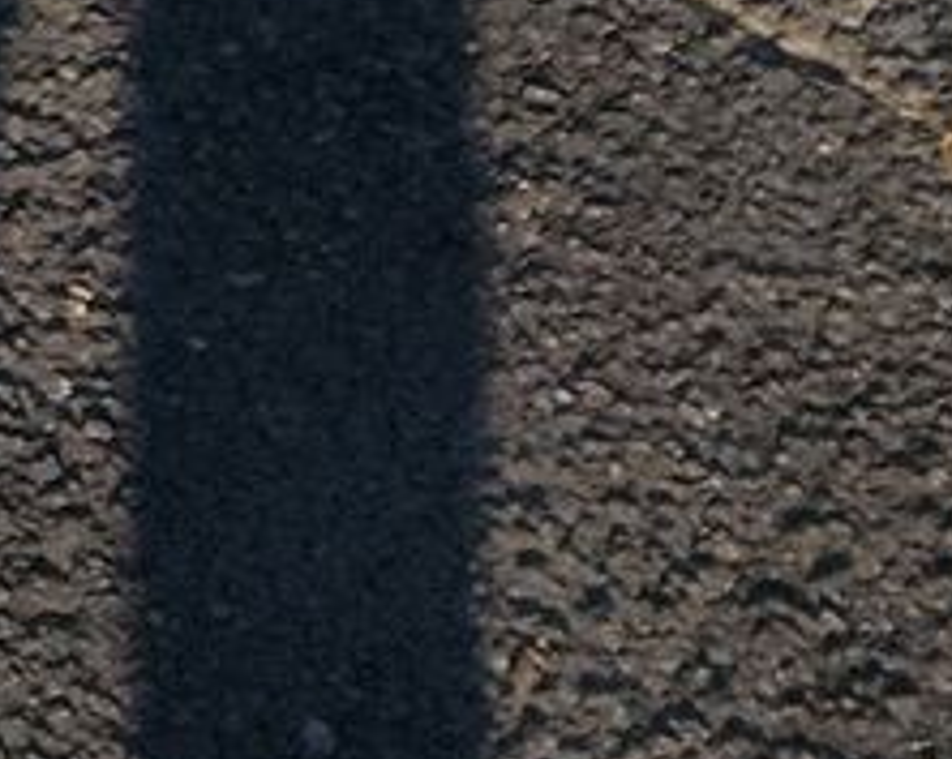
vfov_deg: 7.6
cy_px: -1750
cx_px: -1256
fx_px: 4755
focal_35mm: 169
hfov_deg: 10.1
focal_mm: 6.7
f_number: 1.8
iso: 50
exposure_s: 1/840
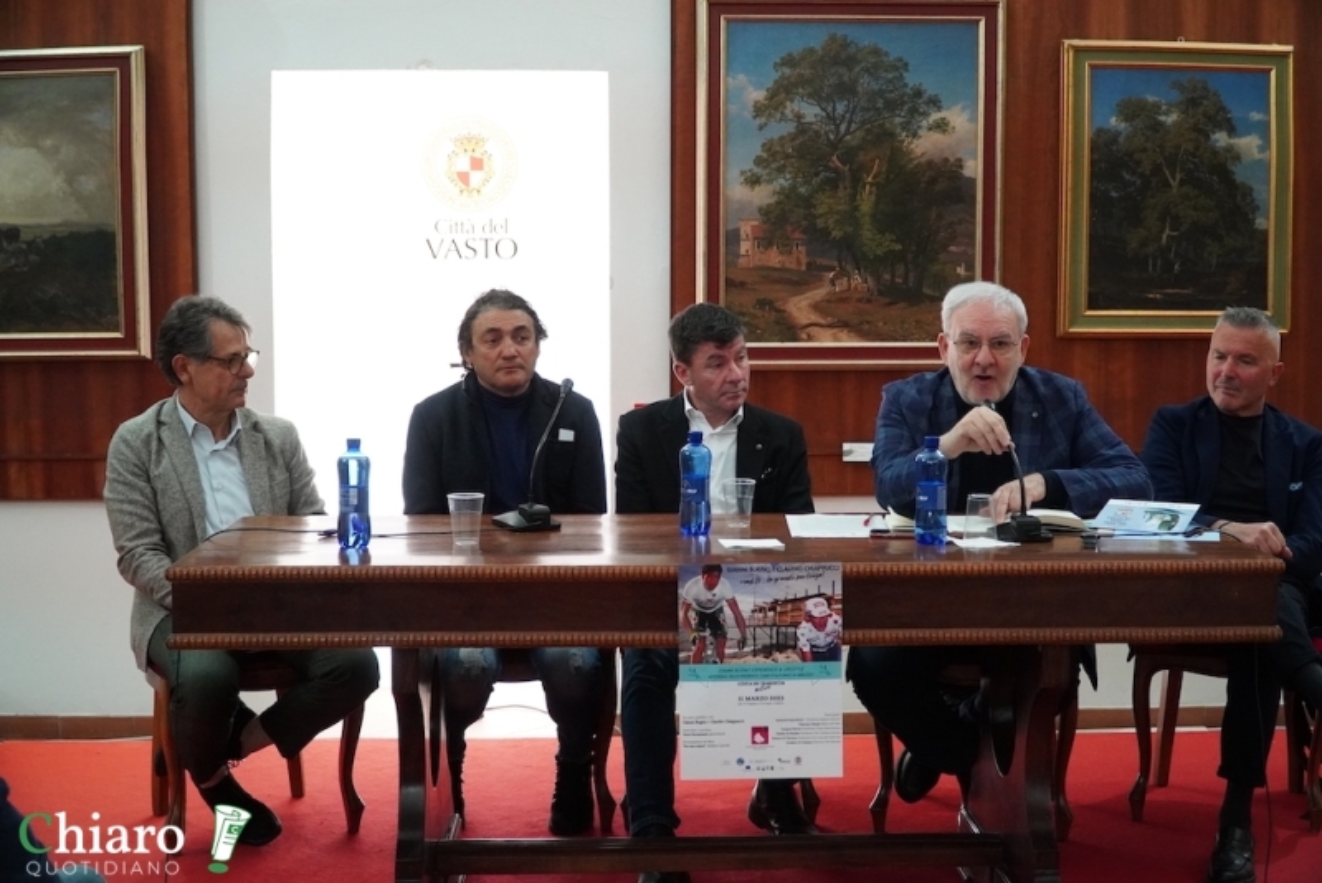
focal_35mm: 46
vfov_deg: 29.0
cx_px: 661
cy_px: 442
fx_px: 1708
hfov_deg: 42.3
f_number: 4
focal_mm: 31
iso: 4000
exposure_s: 1/60
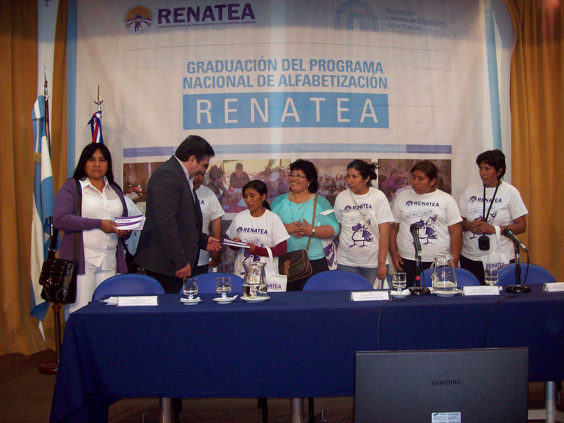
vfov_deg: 39.6
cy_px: 212
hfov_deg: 51.4
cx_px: 282
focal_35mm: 36
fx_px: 586
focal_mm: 6
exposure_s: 1/64
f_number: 2.7
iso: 140
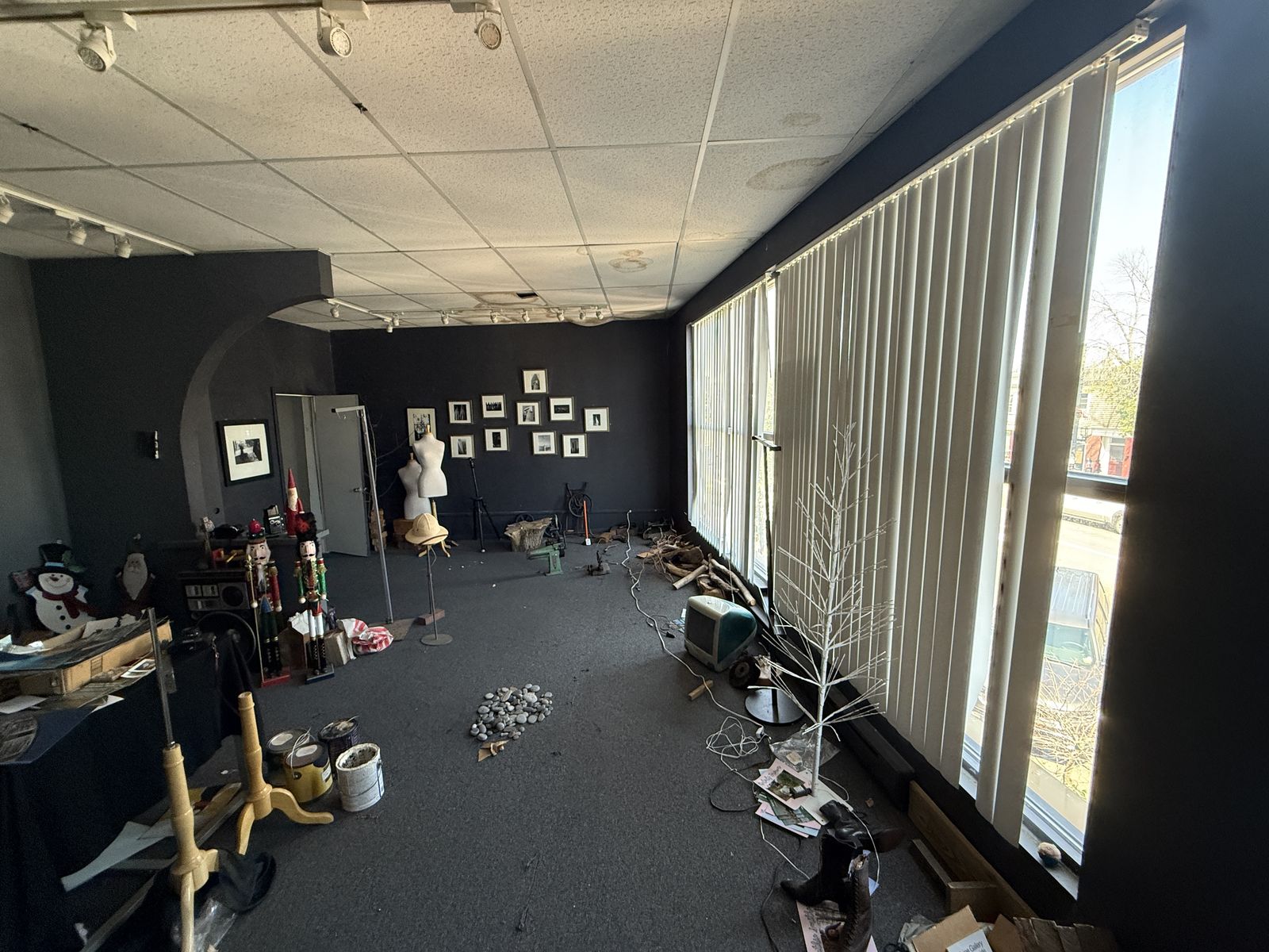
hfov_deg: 102.1
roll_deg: +1.2
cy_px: 476
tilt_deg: -8.0
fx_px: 513
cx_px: 634
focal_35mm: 14
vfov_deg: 85.7
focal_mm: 2.22
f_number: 2.2
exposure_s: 1/60
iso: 400
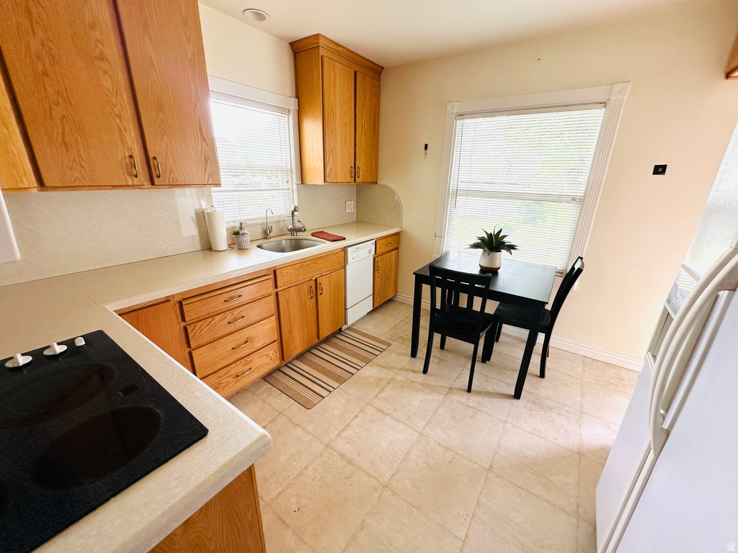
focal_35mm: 14
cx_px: 369
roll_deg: -2.4
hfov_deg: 102.1
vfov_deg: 85.7
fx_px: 298
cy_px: 276
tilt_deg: -17.5
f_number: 2.2
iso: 125
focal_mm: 2.22
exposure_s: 1/99
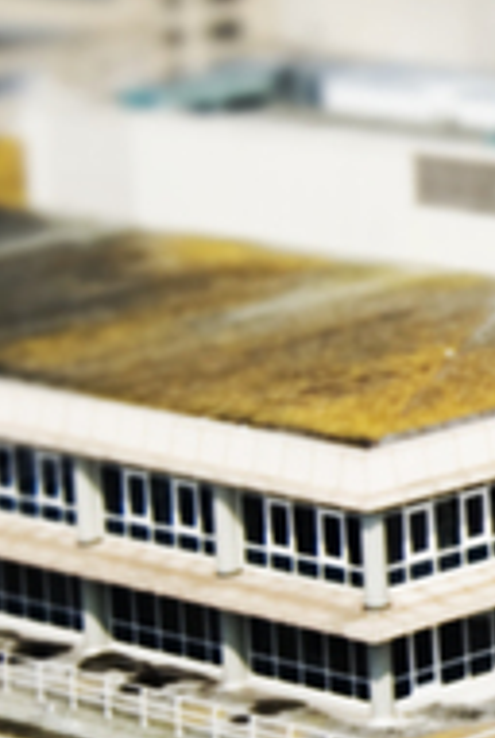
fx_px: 4336
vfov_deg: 9.7
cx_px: 1002
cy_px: 371
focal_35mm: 211
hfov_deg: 6.3
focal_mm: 30
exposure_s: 1/1250
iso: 100
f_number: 3.8
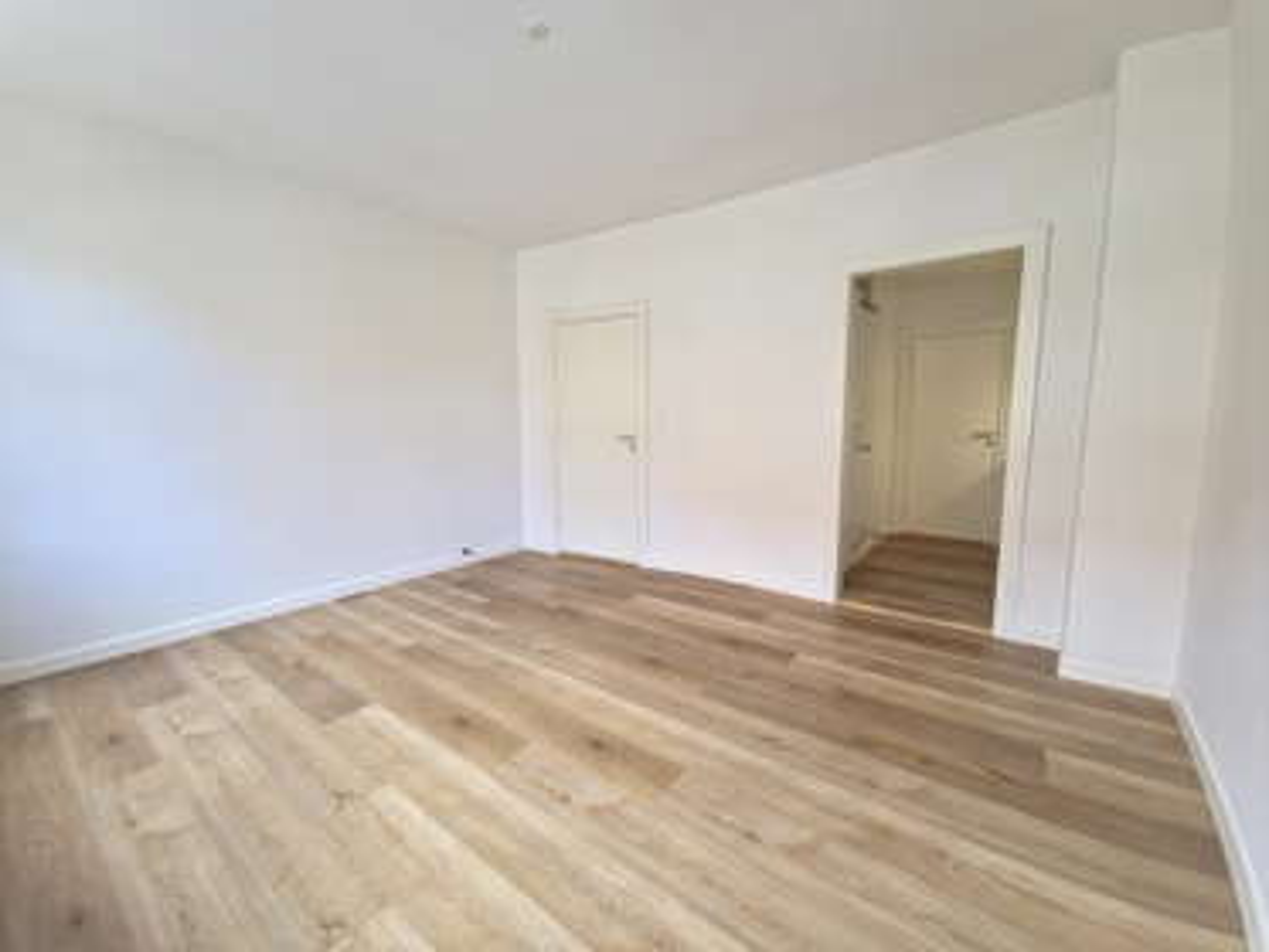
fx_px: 477
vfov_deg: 89.9
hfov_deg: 106.2
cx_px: 634
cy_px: 476
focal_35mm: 13
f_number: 2.2
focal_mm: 2.2
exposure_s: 1/50
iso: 125
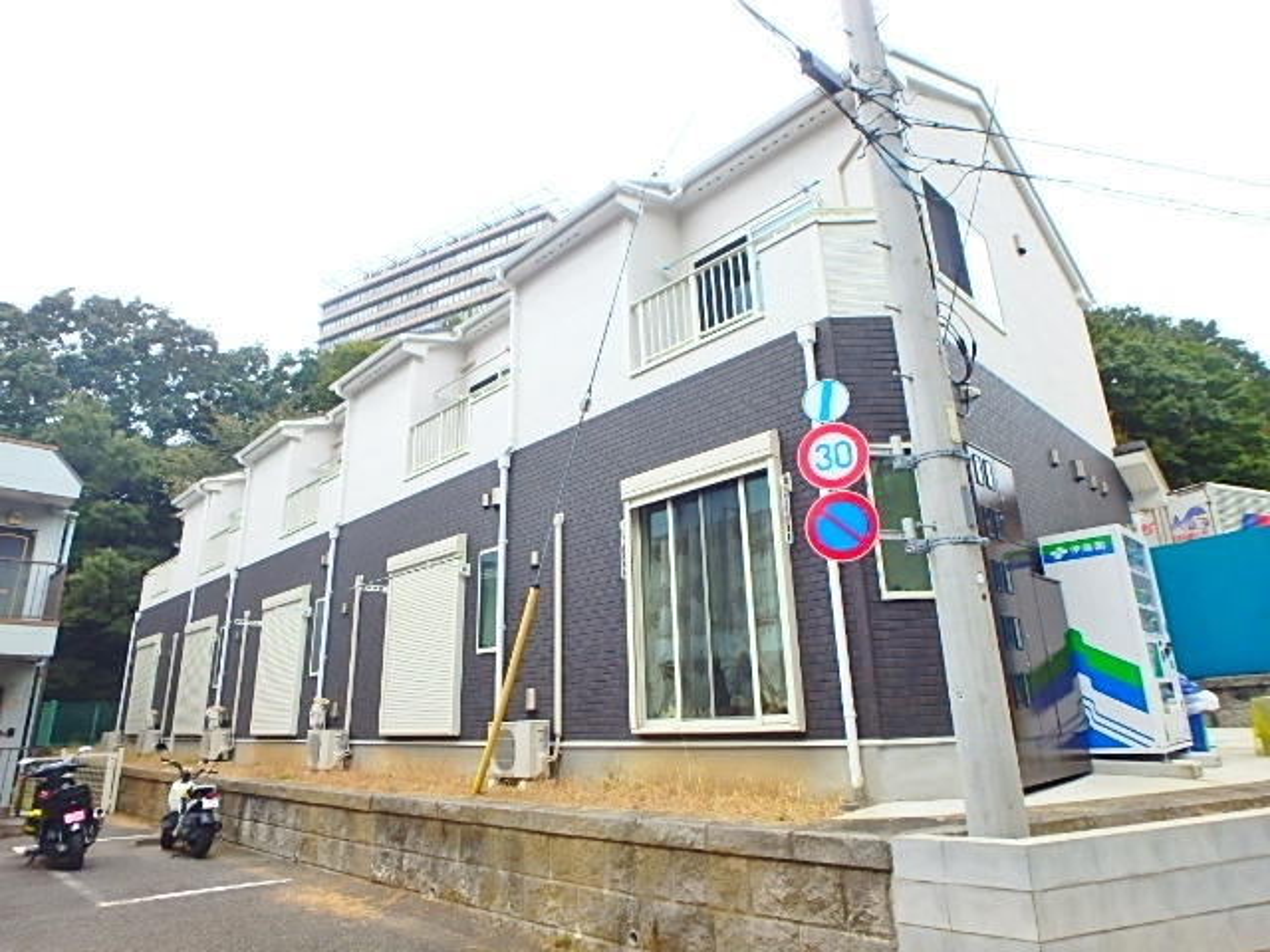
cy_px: 476
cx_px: 635
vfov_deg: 63.4
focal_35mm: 21
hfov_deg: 79.0
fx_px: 770
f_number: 3.5
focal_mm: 3.7
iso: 125
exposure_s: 1/200
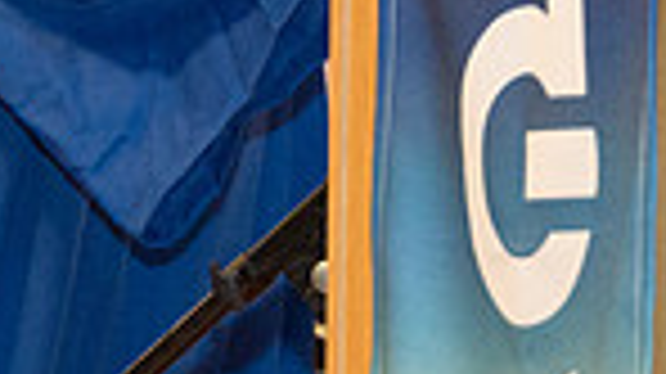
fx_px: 12106
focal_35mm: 686
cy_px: -302
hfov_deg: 3.2
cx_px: 408
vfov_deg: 1.8
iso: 2000
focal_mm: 122
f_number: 5.6
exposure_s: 1/80
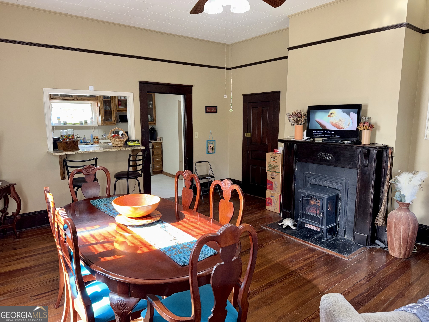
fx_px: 297
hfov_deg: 71.6
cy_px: 161
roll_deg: +0.3
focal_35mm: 24
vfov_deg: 56.8
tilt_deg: -8.7
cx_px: 214
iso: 80
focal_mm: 6.76
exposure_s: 1/35
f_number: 1.78
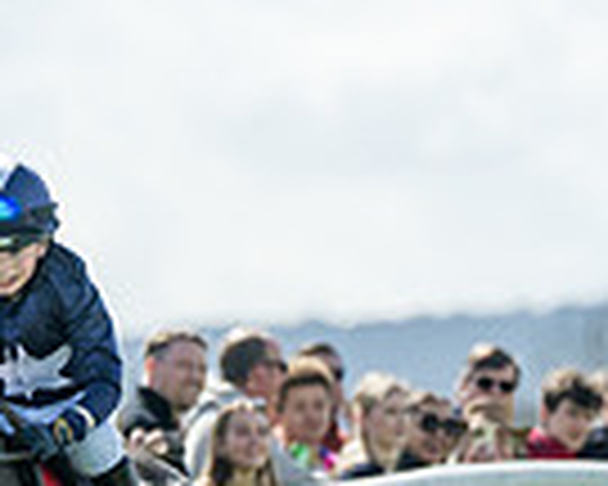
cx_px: 202
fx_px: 23015
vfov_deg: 1.2
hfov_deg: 1.5
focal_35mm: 1279
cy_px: 774
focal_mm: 200
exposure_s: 1/4000
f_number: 4
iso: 400
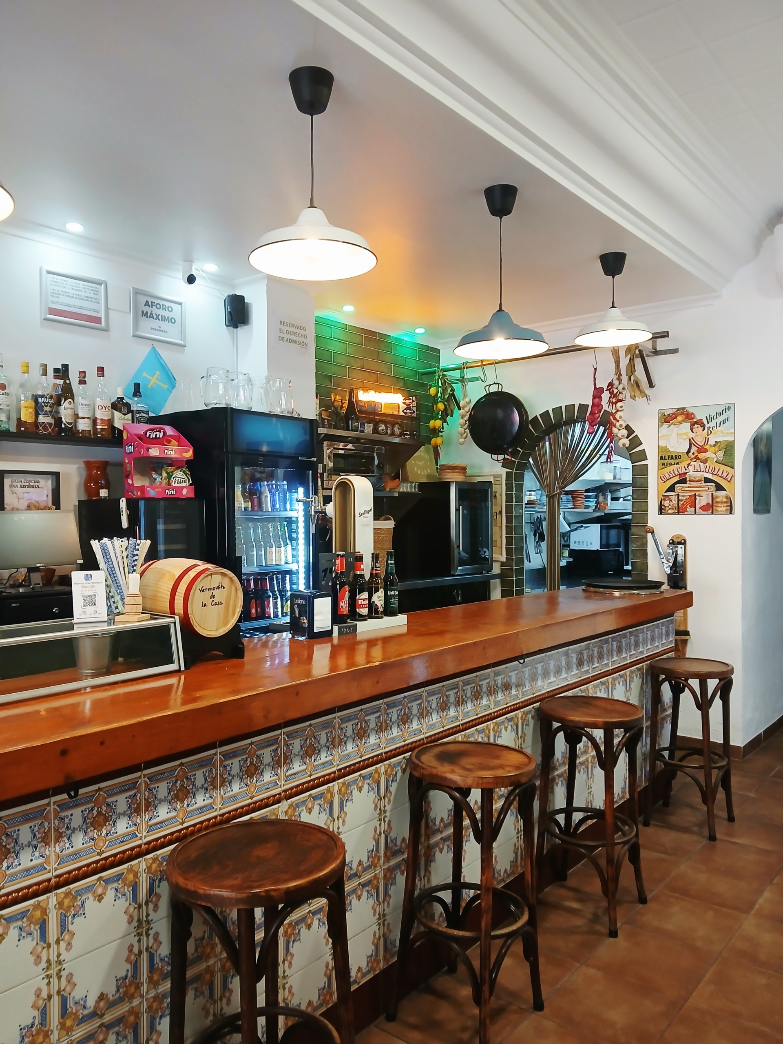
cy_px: 522
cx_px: 392
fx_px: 784
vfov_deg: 67.3
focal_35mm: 26
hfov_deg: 53.1
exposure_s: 1/33.3
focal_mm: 3.98
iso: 250
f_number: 1.8
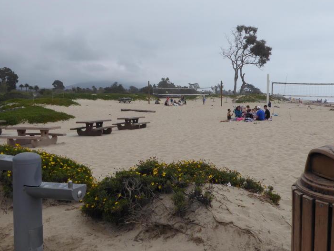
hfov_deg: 52.6
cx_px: 173
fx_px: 338
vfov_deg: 40.6
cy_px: 109
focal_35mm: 35
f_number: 3.5
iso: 80
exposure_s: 1/1000
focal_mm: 4.3
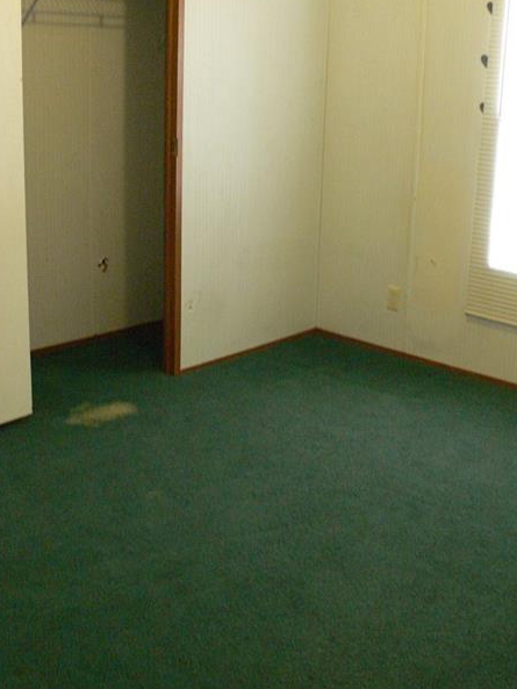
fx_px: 876
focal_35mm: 44
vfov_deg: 42.8
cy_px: 282
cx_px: 304
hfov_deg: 32.8
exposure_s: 1/15
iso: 200
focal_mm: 6.3
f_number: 2.8
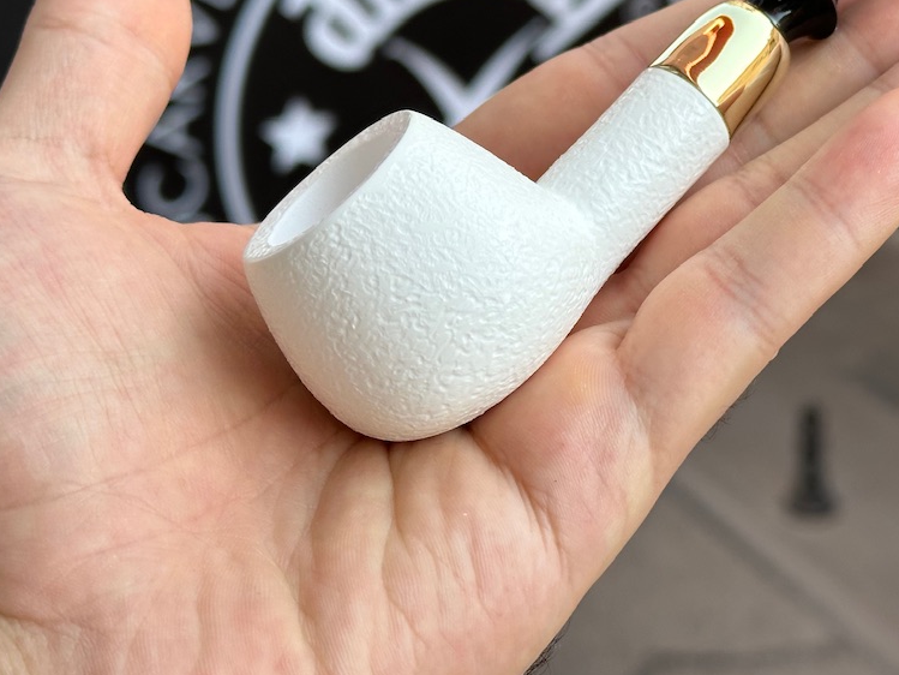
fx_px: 2130
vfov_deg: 17.9
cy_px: 163
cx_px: 639
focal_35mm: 82
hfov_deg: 23.7
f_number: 1.78
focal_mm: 6.86
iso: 64
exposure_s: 1/594
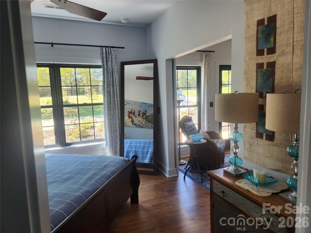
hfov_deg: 73.9
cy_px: 116
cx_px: 156
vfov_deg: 58.9
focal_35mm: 23
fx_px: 207
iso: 80
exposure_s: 1/180
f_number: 1.8
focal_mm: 5.4
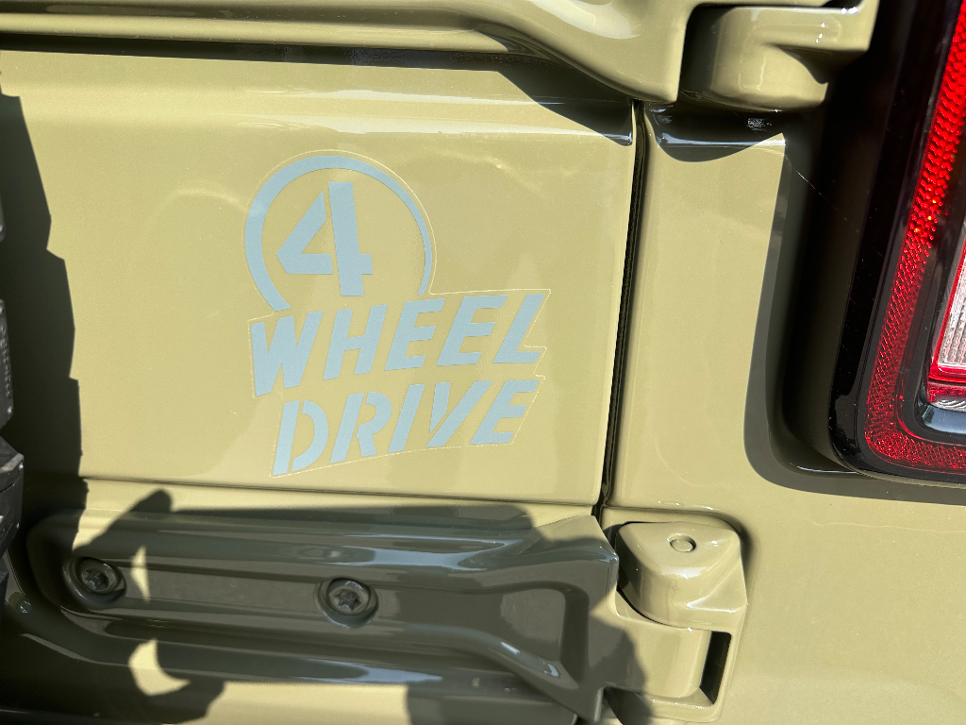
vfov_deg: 56.8
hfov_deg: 71.6
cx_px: 483
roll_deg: +0.6
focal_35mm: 24
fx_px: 670
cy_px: 362
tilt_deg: -24.6
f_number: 1.78
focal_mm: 6.86
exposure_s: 1/1692
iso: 80
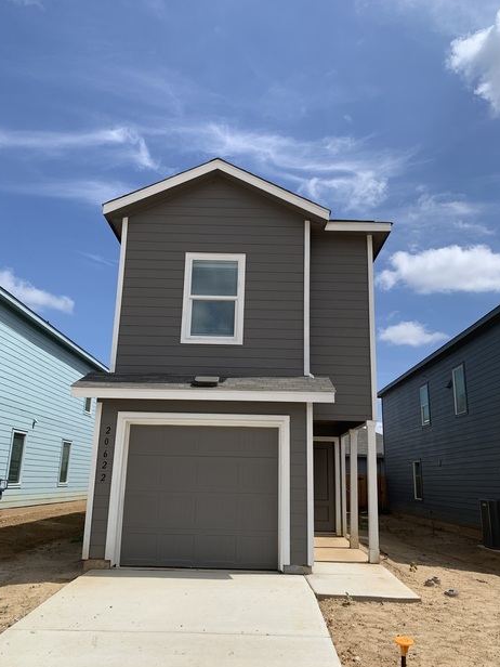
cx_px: 251
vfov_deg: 65.3
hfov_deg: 51.4
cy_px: 345
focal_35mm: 27
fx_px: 520
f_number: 1.8
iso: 25
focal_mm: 4.25
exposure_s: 1/3650
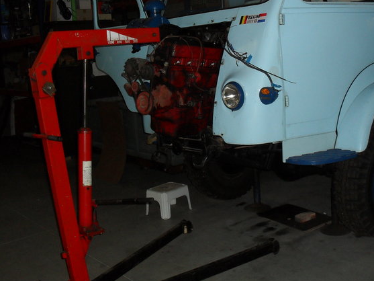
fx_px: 475
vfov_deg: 32.8
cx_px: 224
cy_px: 117
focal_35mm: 44
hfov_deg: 42.7
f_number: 3.2
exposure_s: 1/45
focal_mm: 6.3
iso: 200
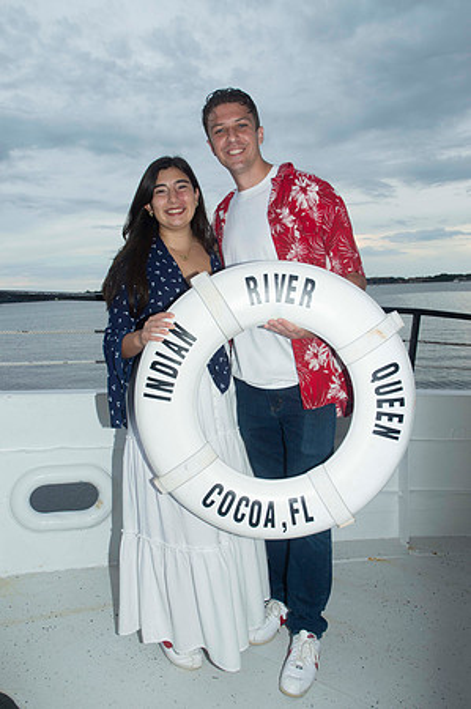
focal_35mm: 27
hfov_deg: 47.8
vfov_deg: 67.4
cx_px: 236
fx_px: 531
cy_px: 354
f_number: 7.1
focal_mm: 18
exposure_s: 1/100
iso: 100
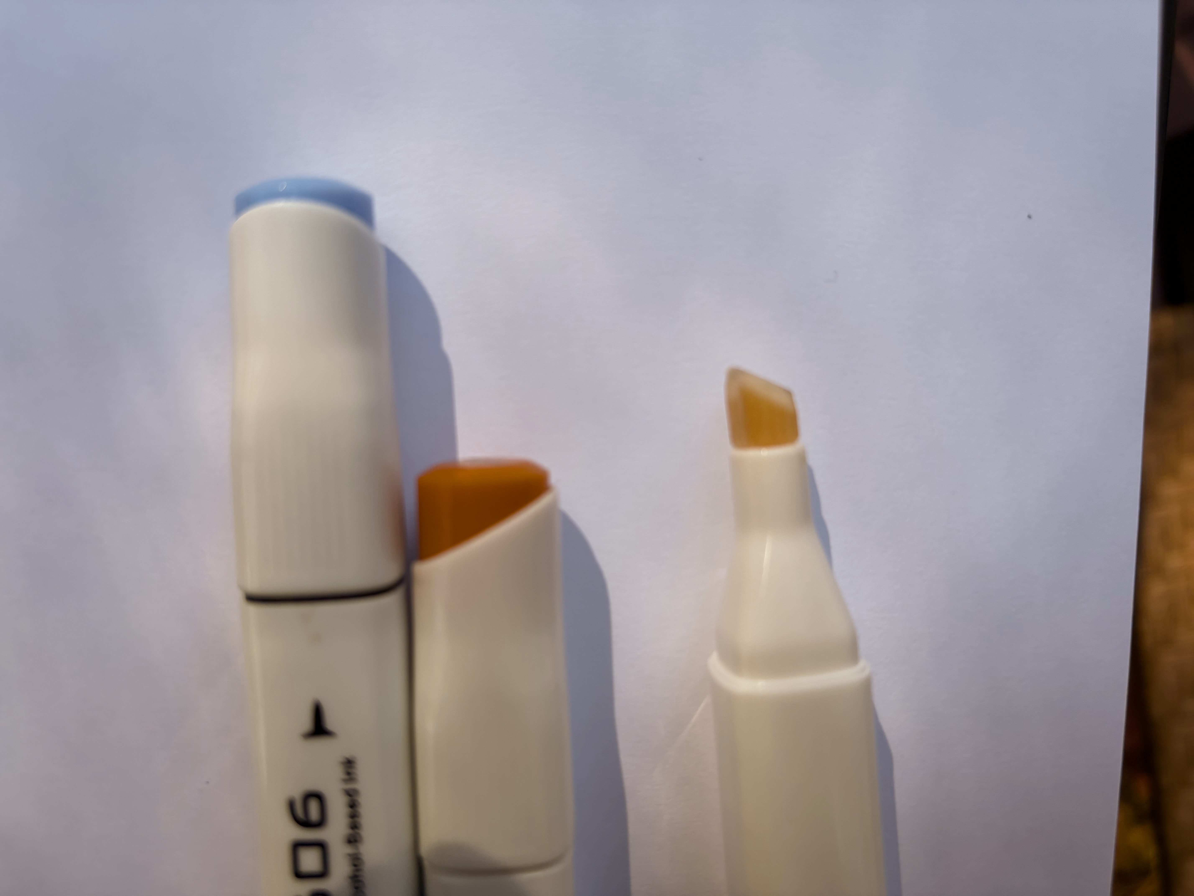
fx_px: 897
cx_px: 597
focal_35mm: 26
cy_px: 448
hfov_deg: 67.3
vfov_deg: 53.1
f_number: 1.6
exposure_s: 1/747
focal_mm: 5.96
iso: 50
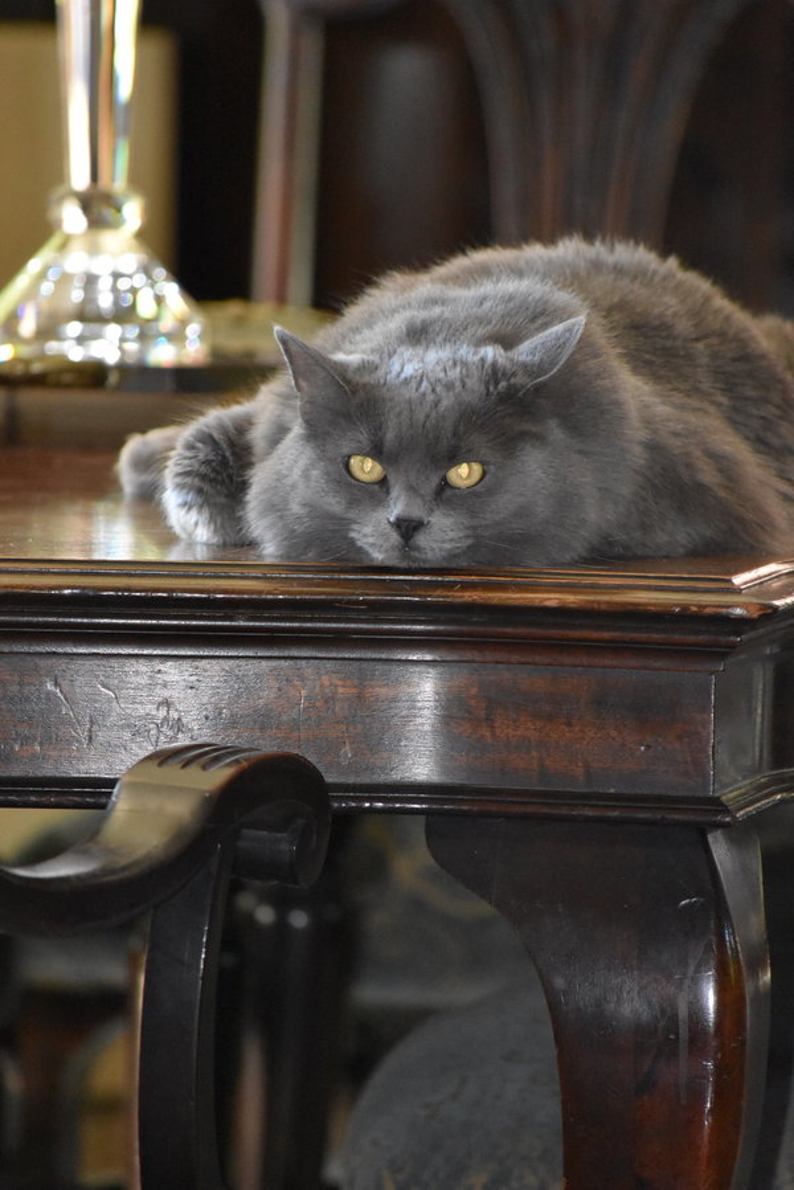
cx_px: 397
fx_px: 9917
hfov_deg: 4.6
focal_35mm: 300
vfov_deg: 6.9
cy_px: 595
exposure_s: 1/60
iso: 6400
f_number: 5.6
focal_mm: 200
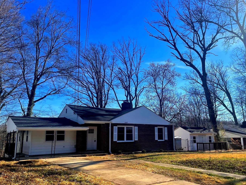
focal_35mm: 29
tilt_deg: +9.2
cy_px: 103
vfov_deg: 48.1
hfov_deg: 61.6
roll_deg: +1.0
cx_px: 133
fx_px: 206
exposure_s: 1/3861
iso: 32
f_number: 1.6
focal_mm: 4.2
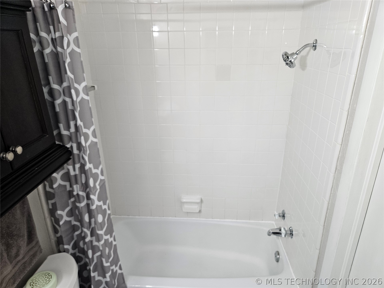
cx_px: 192
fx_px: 255
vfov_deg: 58.9
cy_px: 144
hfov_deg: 73.9
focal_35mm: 23
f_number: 1.8
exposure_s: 1/120
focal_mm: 5.4
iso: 250
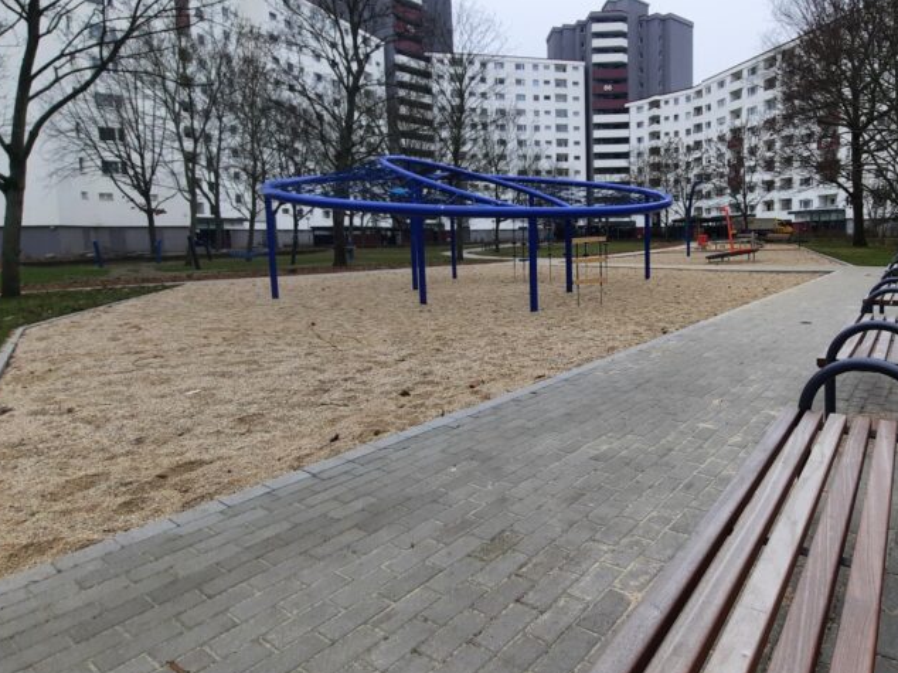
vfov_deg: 63.1
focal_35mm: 21
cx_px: 569
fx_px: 545
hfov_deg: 77.4
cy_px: 285
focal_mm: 1.74
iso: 40
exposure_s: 1/122
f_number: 2.2
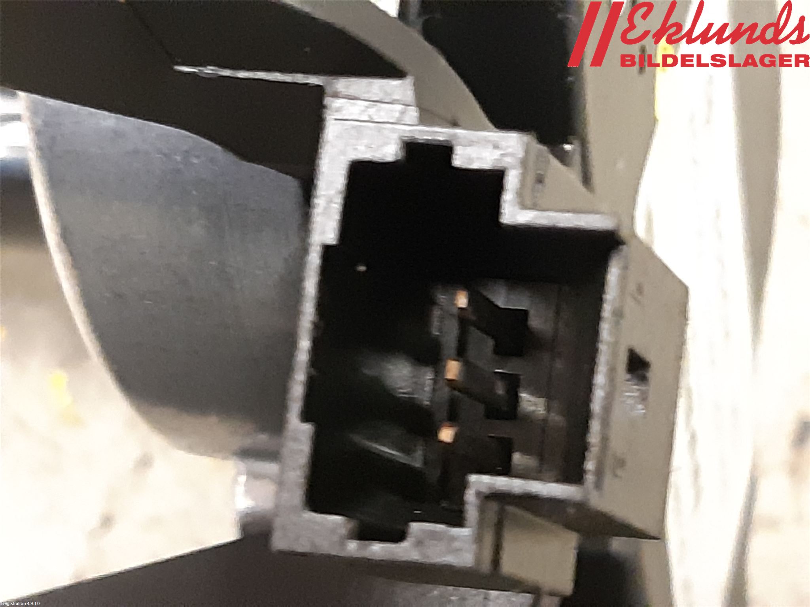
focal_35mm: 26
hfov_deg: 67.3
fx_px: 608
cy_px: 304
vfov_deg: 53.1
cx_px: 405
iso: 640
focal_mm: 3.93
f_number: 1.7
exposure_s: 1/25
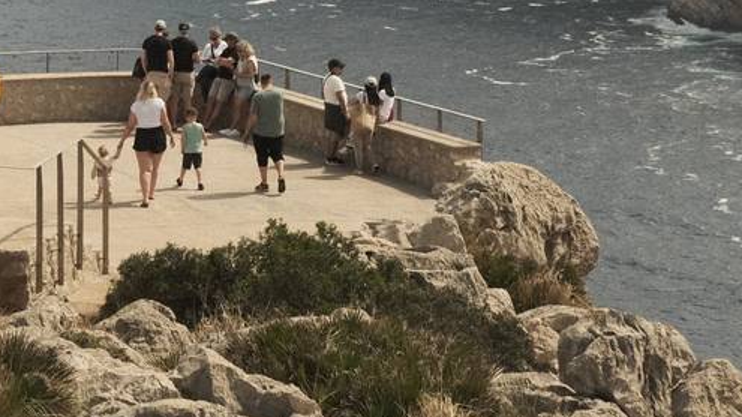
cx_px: 346
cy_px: -116
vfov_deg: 7.2
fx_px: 3265
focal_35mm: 166
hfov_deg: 13.0
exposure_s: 1/1400
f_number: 8
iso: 640
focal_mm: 32.5
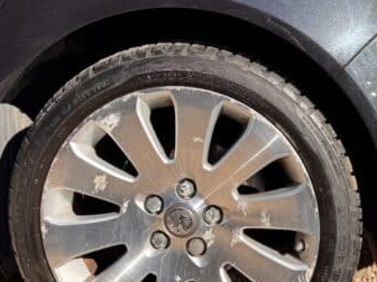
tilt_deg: -8.3
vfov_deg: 28.9
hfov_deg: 37.9
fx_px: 545
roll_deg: +1.8
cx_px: 245
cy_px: 96
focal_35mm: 50
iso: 80
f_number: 1.78
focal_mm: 6.76
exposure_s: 1/1285
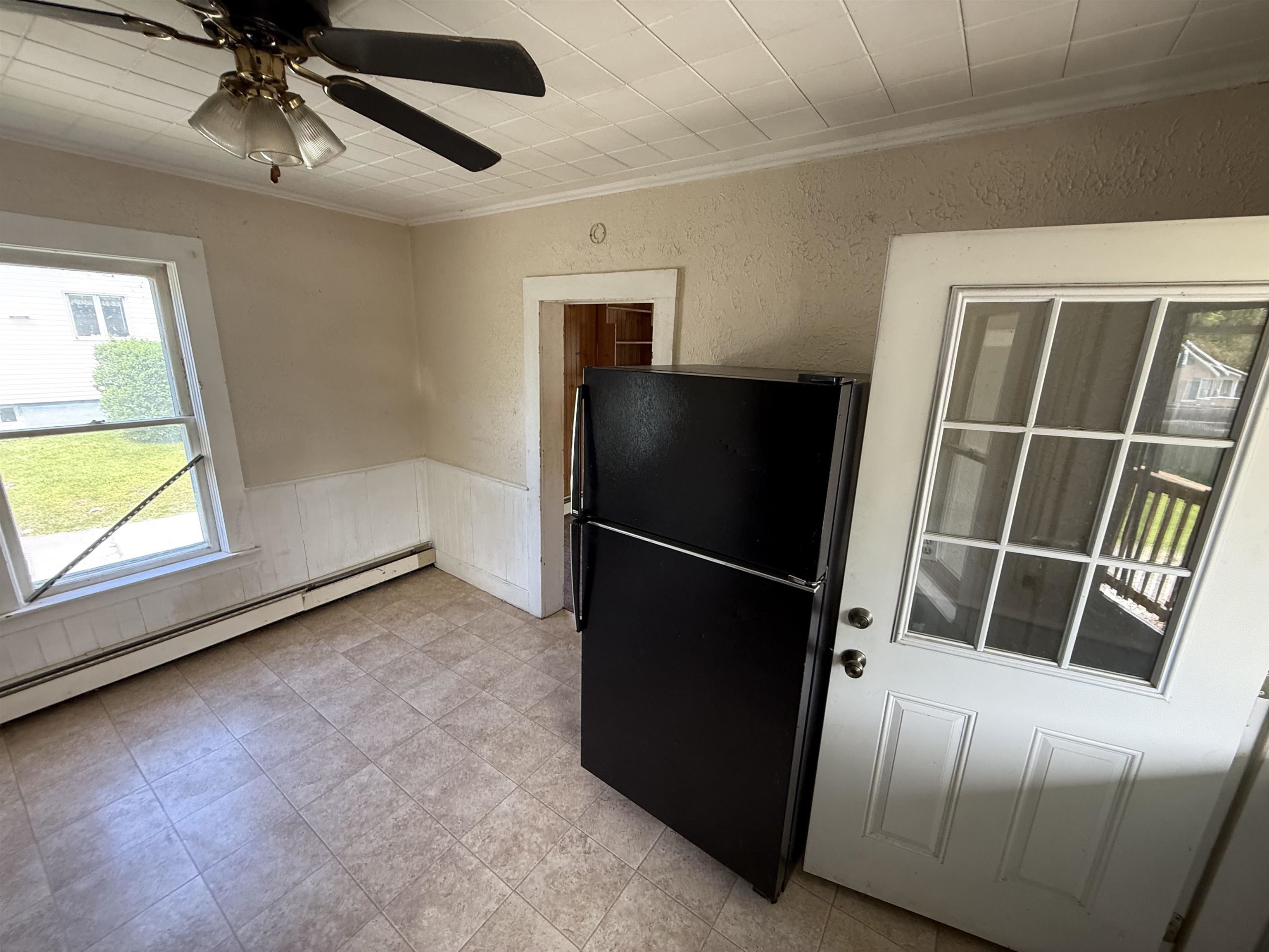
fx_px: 513
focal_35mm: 14
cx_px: 634
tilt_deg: -10.5
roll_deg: -1.3
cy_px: 476
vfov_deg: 85.7
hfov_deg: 102.1
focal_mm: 2.22
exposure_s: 1/99
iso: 250
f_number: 2.2
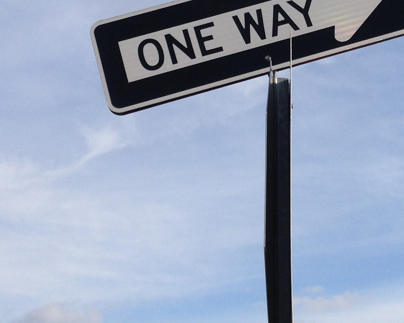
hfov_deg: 20.7
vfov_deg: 16.6
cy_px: 60
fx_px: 1100
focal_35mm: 92
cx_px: 282
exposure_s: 1/2088
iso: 50
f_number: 2.4
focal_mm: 4.13
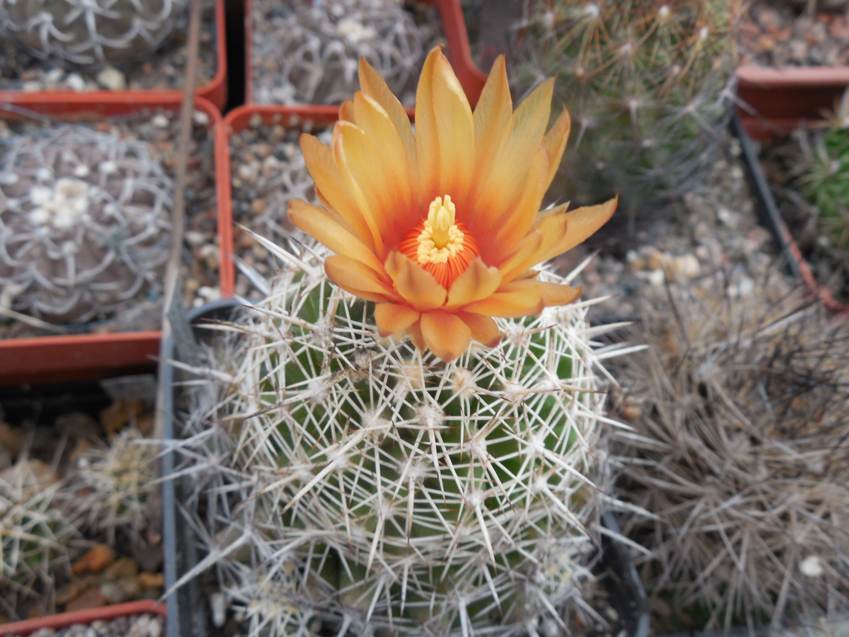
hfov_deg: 58.4
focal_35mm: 31
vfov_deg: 45.4
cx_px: 424
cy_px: 318
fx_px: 760
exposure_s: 1/60
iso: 125
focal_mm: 5.6
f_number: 3.6
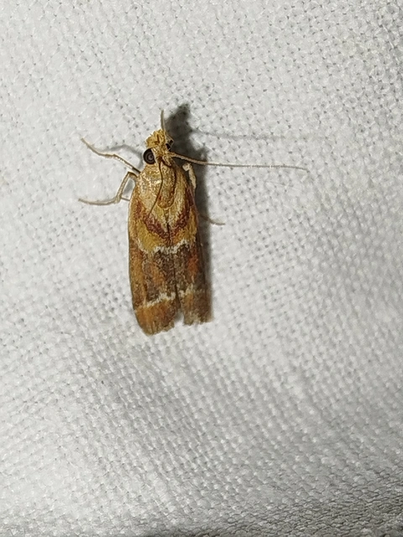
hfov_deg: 13.5
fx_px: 1707
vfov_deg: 17.9
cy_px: 268
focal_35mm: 110
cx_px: 202
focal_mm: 5.31
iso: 50
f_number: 1.7
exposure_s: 1/50
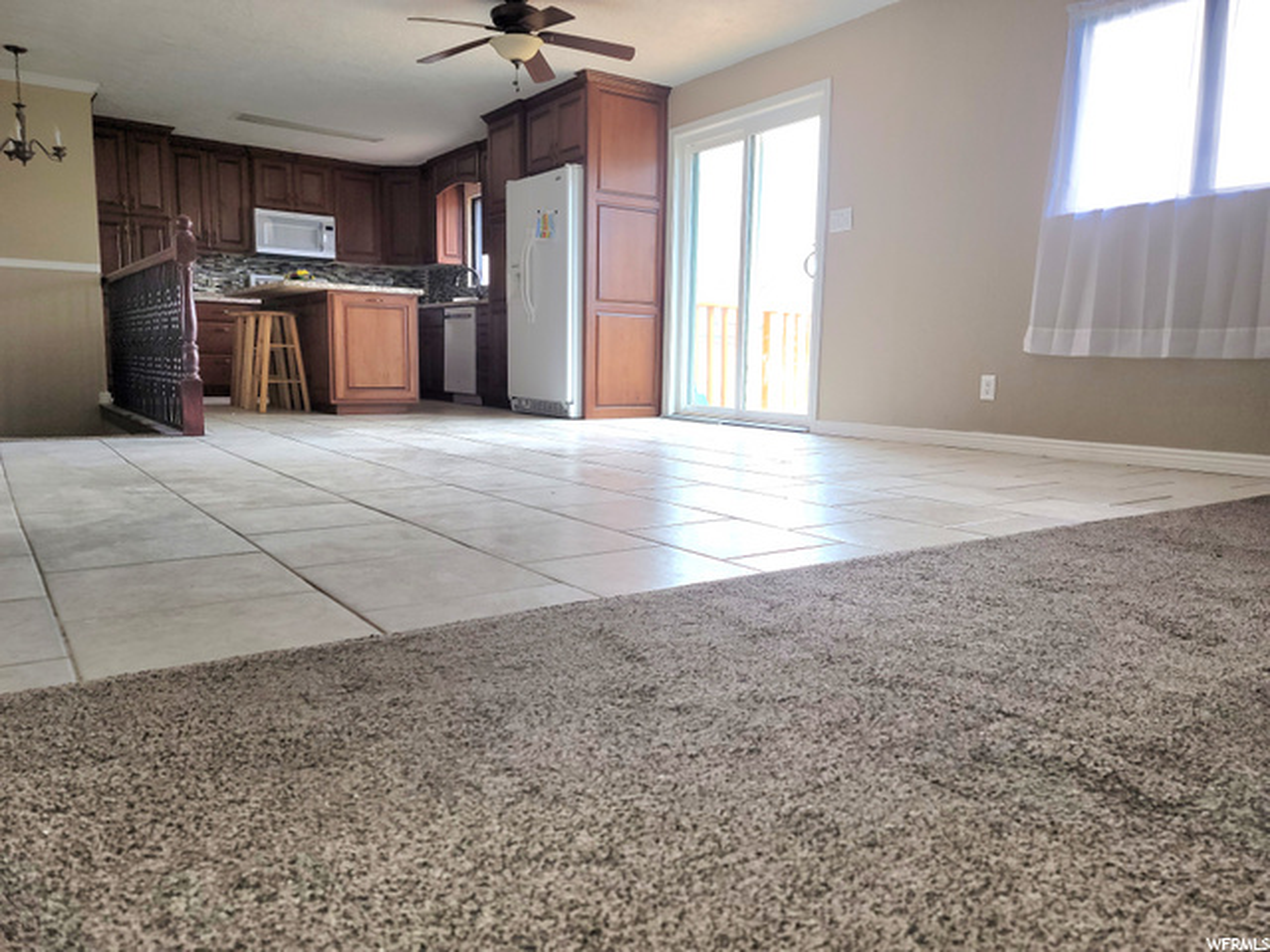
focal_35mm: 25
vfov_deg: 54.9
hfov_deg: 69.4
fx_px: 917
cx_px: 635
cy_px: 476
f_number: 1.8
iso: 32
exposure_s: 1/60.2
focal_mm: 7
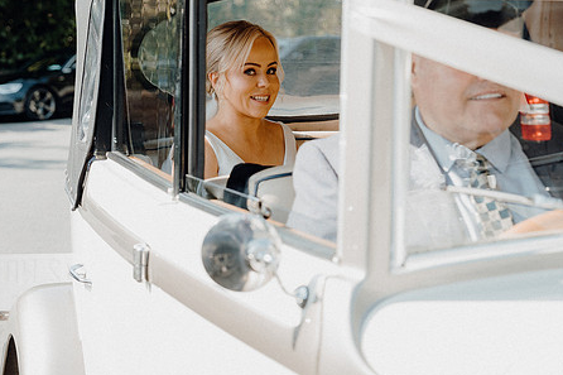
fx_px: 1485
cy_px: 152
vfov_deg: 14.4
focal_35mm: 95
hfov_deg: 21.5
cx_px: 278
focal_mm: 49
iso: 125
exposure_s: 1/320
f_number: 3.5
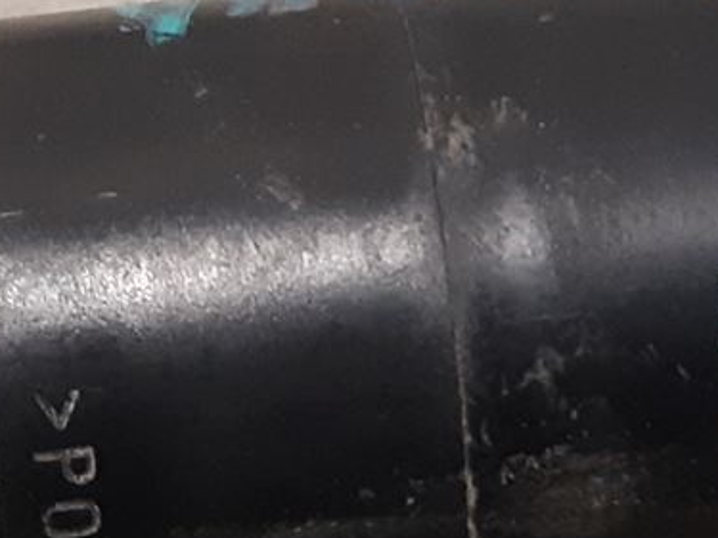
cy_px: 475
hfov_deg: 13.7
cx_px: 40
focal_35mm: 142
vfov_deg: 10.4
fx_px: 2944
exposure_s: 1/50
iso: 320
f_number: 1.7
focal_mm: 3.93
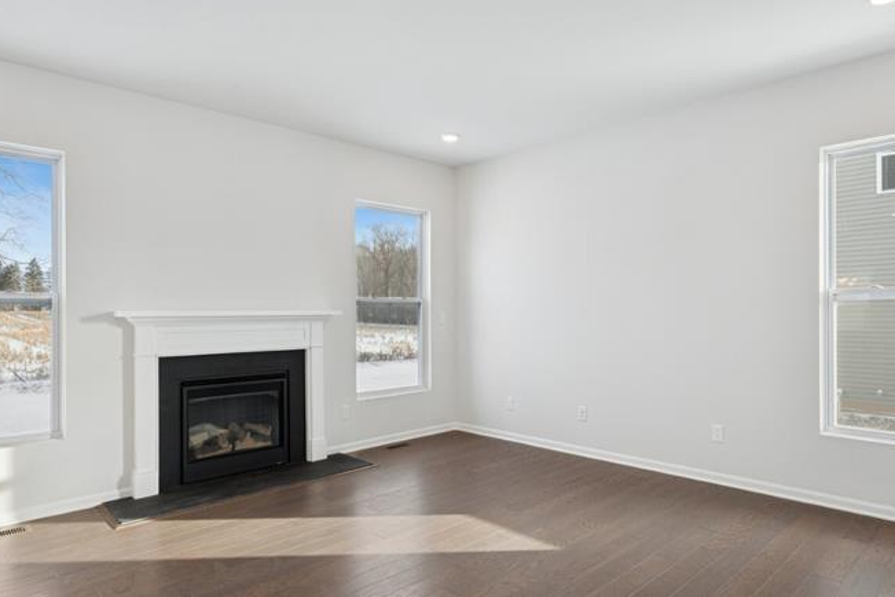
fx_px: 547
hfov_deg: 78.5
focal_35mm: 22
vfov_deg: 57.2
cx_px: 466
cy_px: 304
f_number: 9
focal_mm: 14
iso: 50
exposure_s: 1/2.5
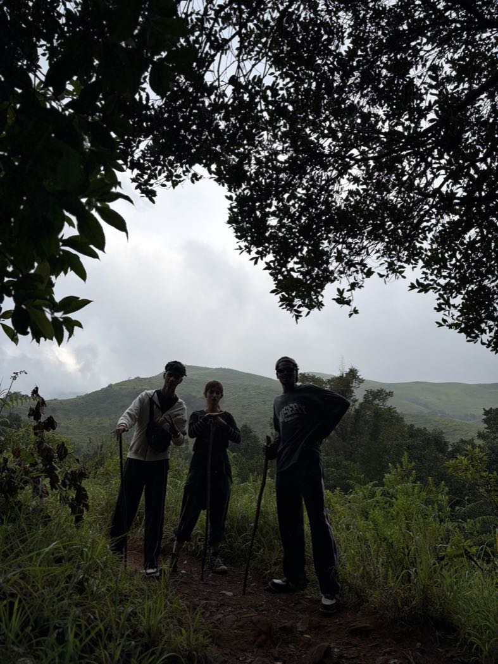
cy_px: 332
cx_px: 249
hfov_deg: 53.0
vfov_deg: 67.3
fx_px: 499
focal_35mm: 26
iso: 50
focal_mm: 5.96
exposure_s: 1/2538
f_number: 1.6
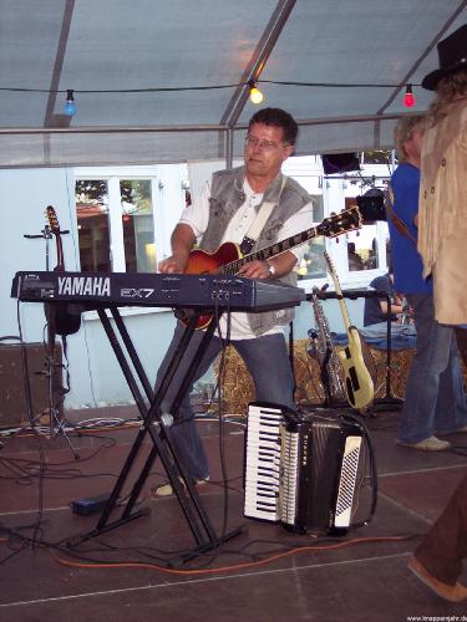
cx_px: 234
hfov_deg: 28.0
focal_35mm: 52
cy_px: 311
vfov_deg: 36.8
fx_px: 935
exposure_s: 1/60
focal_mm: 10.7
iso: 140
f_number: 3.4
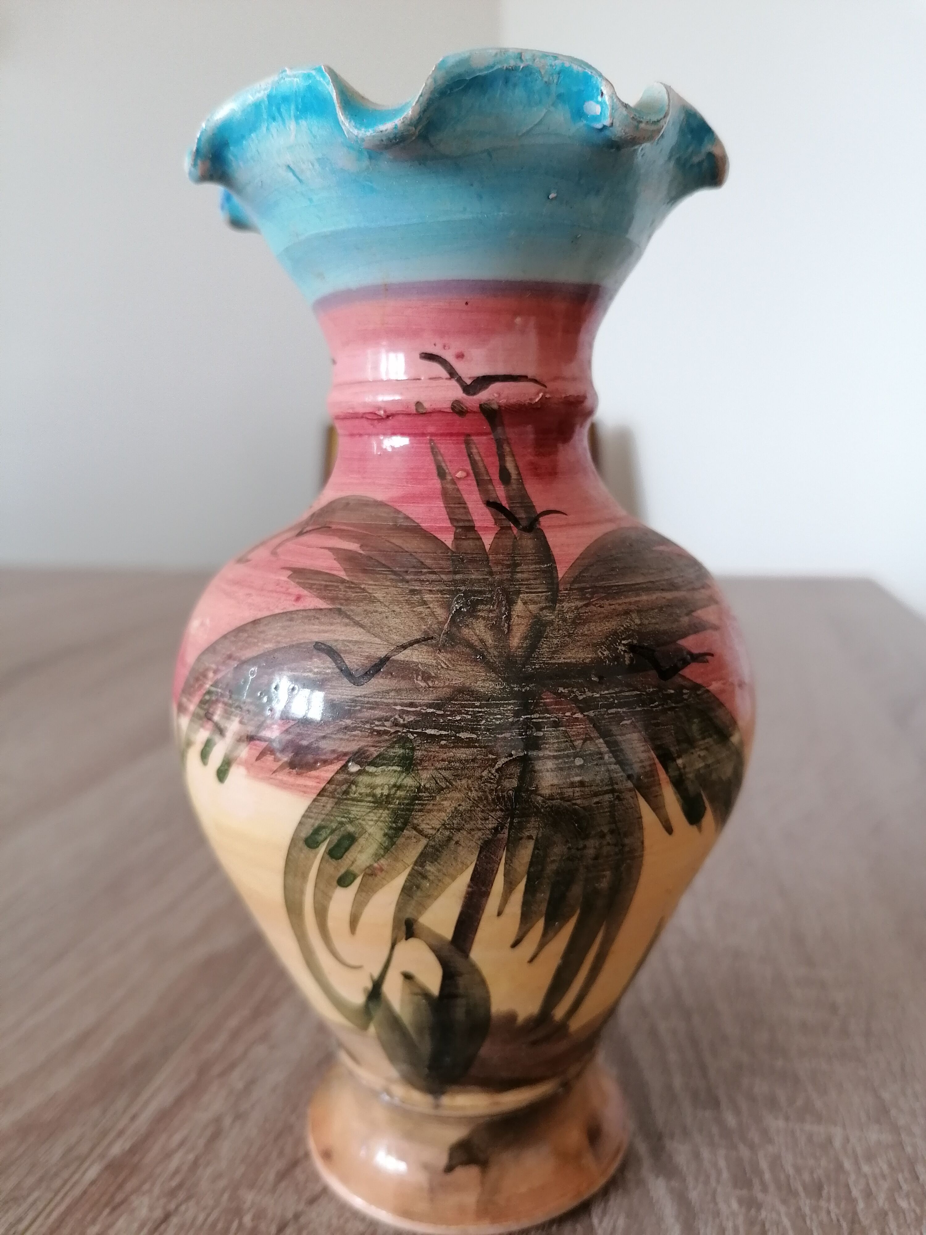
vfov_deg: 65.3
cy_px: 618
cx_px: 463
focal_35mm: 27
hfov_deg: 51.4
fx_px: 963
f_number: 1.8
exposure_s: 1/50
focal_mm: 4.75
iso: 100
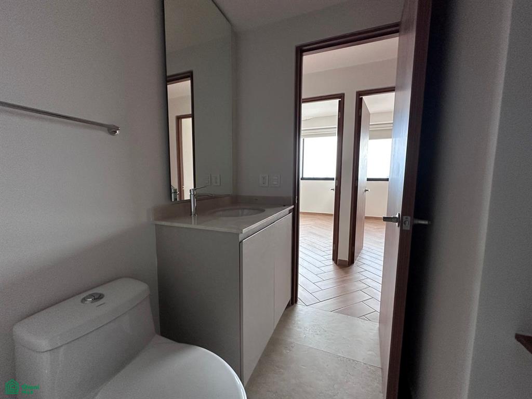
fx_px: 215
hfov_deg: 102.1
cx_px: 266
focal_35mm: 14
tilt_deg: -5.2
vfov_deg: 85.7
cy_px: 200
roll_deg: -1.0
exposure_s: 1/67
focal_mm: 2.22
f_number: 2.2
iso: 320
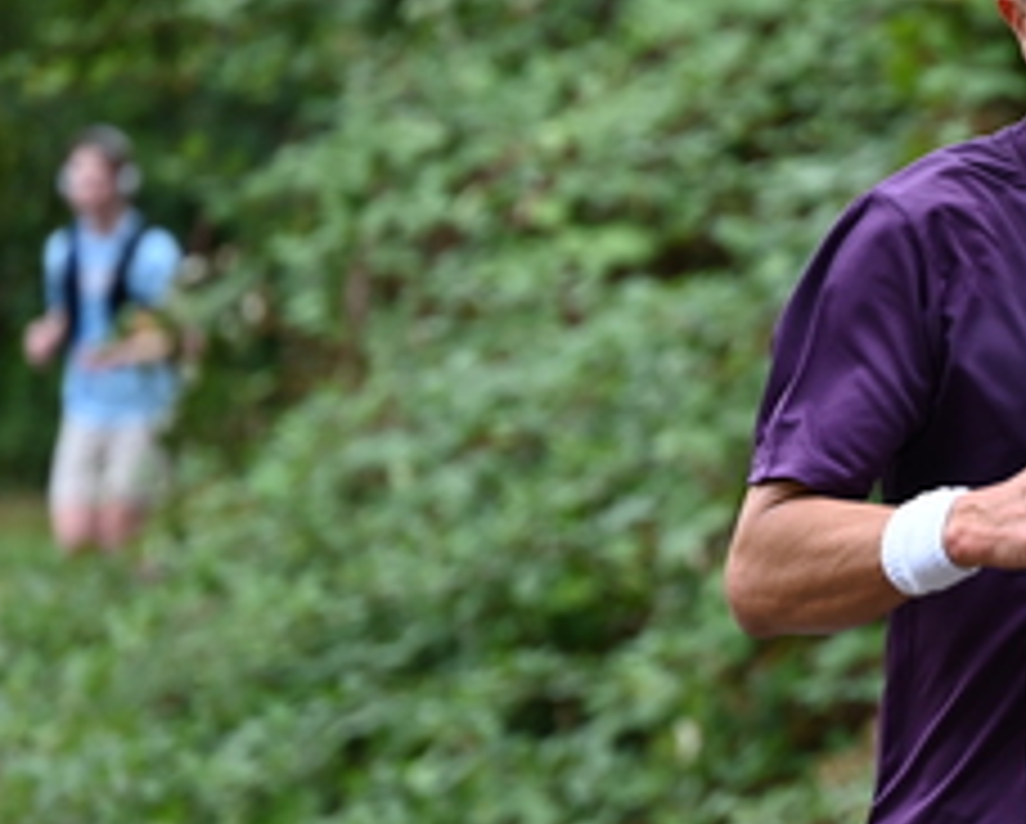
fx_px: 13743
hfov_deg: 4.3
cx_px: 1130
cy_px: 403
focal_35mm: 452
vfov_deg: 3.4
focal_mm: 200
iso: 400
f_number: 6.3
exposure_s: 1/320
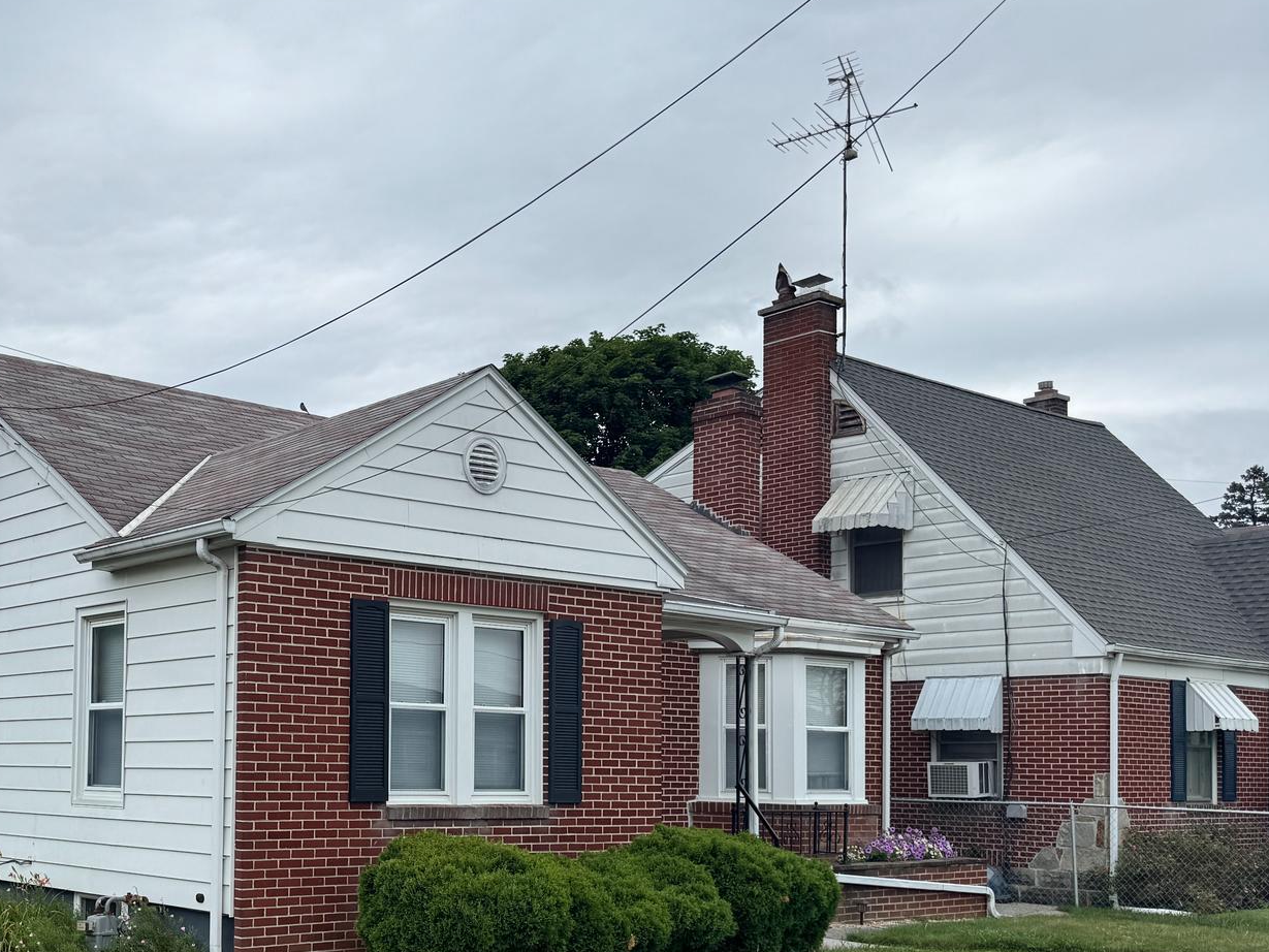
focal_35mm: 40
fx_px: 1467
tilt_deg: +2.1
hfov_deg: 44.8
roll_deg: -1.1
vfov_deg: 35.3
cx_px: 284
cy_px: 696
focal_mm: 6.76
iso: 80
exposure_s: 1/3413
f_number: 1.78
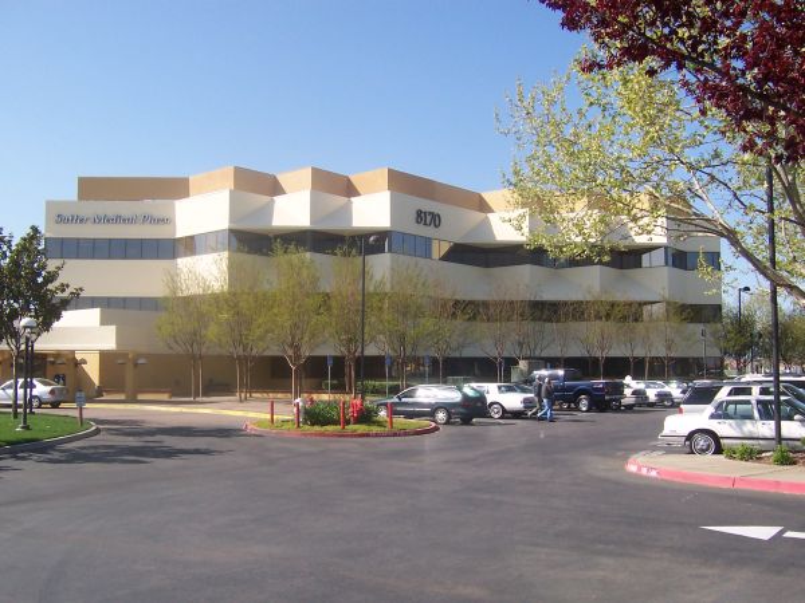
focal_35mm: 36
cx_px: 402
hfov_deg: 51.4
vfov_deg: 39.7
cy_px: 302
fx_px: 837
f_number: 4
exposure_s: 1/750
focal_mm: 5.6
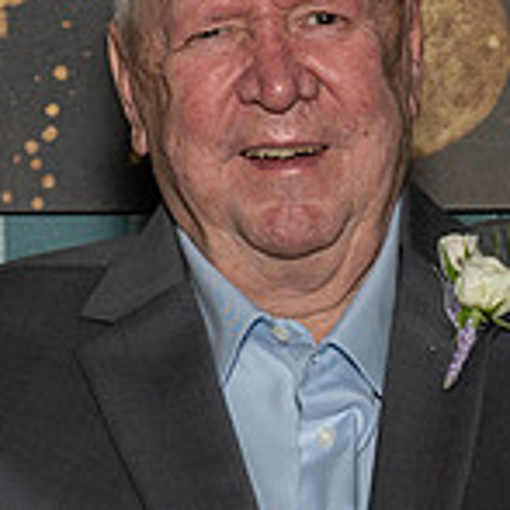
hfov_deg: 7.9
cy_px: 341
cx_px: 11
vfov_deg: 7.9
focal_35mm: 222
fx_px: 3700
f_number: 6.3
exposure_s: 1/125
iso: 640
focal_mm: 42
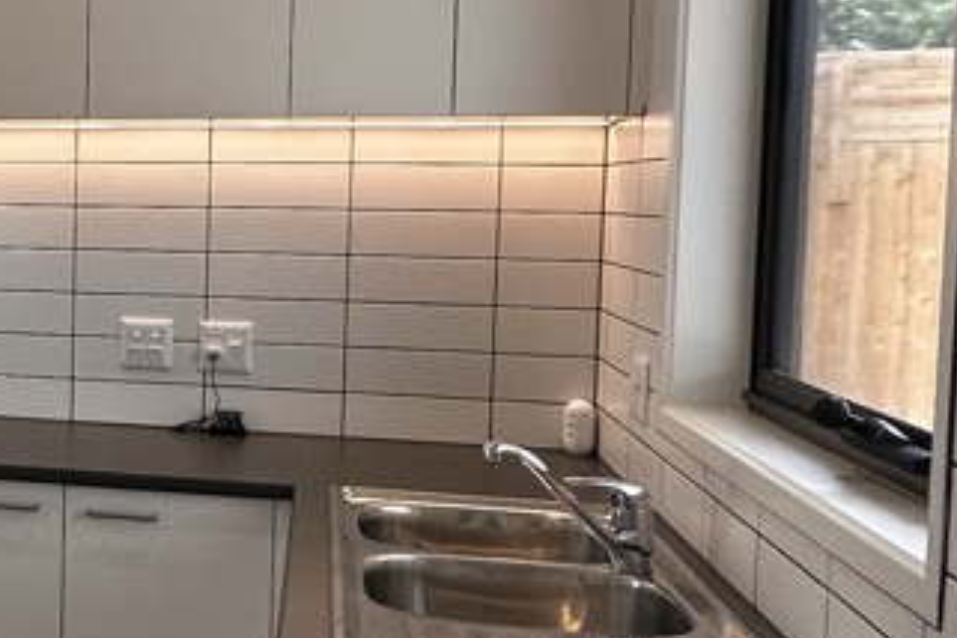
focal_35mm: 58
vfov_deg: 23.4
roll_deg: +0.0
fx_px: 1542
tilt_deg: -2.8
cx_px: -209
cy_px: 277
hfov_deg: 29.4
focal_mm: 2.22
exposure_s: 1/100
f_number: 2.2
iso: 64
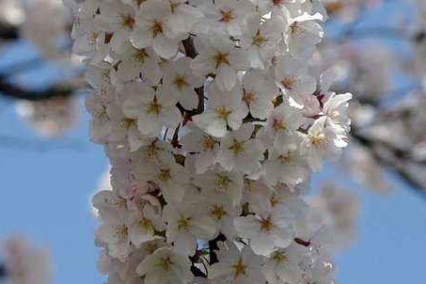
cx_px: 169
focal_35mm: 390
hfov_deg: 5.3
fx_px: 4616
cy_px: 95
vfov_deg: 3.5
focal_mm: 115
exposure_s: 1/350
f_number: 6.7
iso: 200
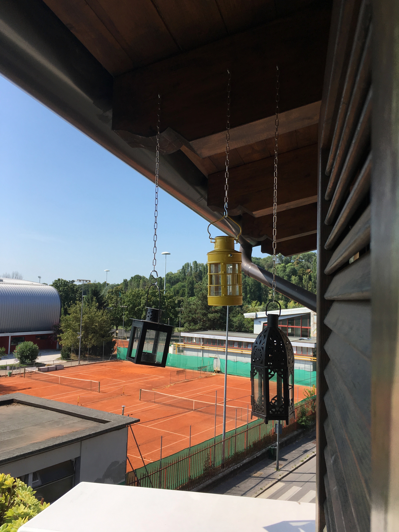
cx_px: 200
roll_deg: -1.5
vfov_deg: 61.7
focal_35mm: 29
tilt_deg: +3.1
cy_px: 266
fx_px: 446
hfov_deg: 48.2
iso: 25
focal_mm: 4.15
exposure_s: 1/1350
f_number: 2.2
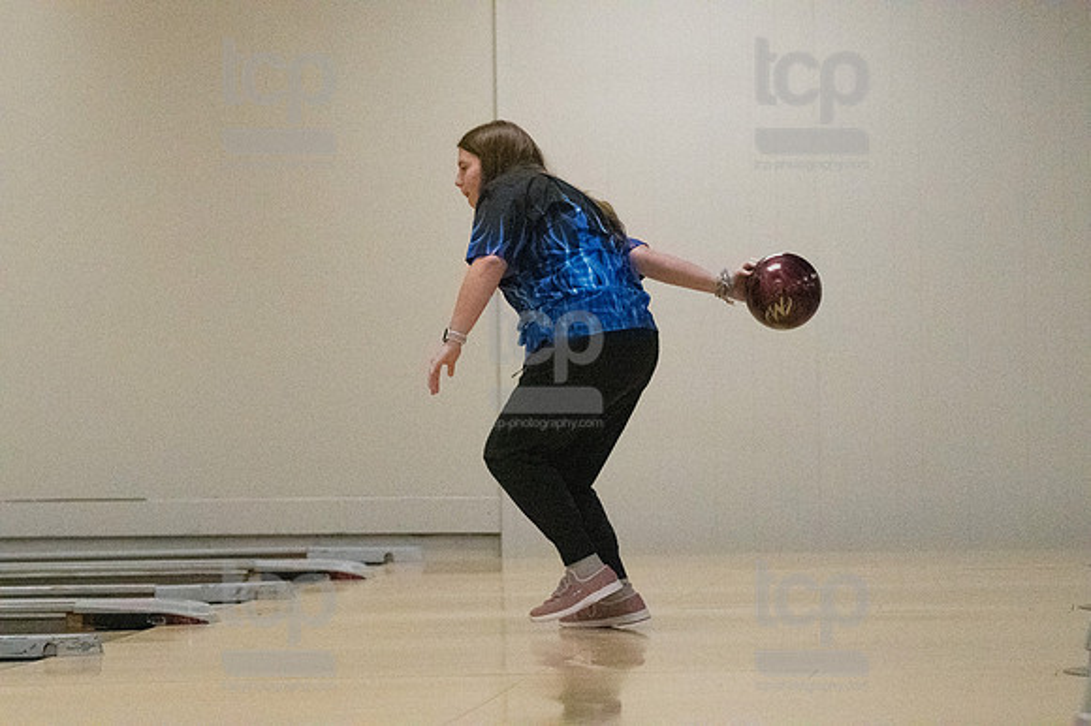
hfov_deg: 11.2
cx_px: 546
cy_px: 363
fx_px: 5543
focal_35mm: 183
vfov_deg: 7.5
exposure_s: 1/1250
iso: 10000
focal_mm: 122
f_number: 4
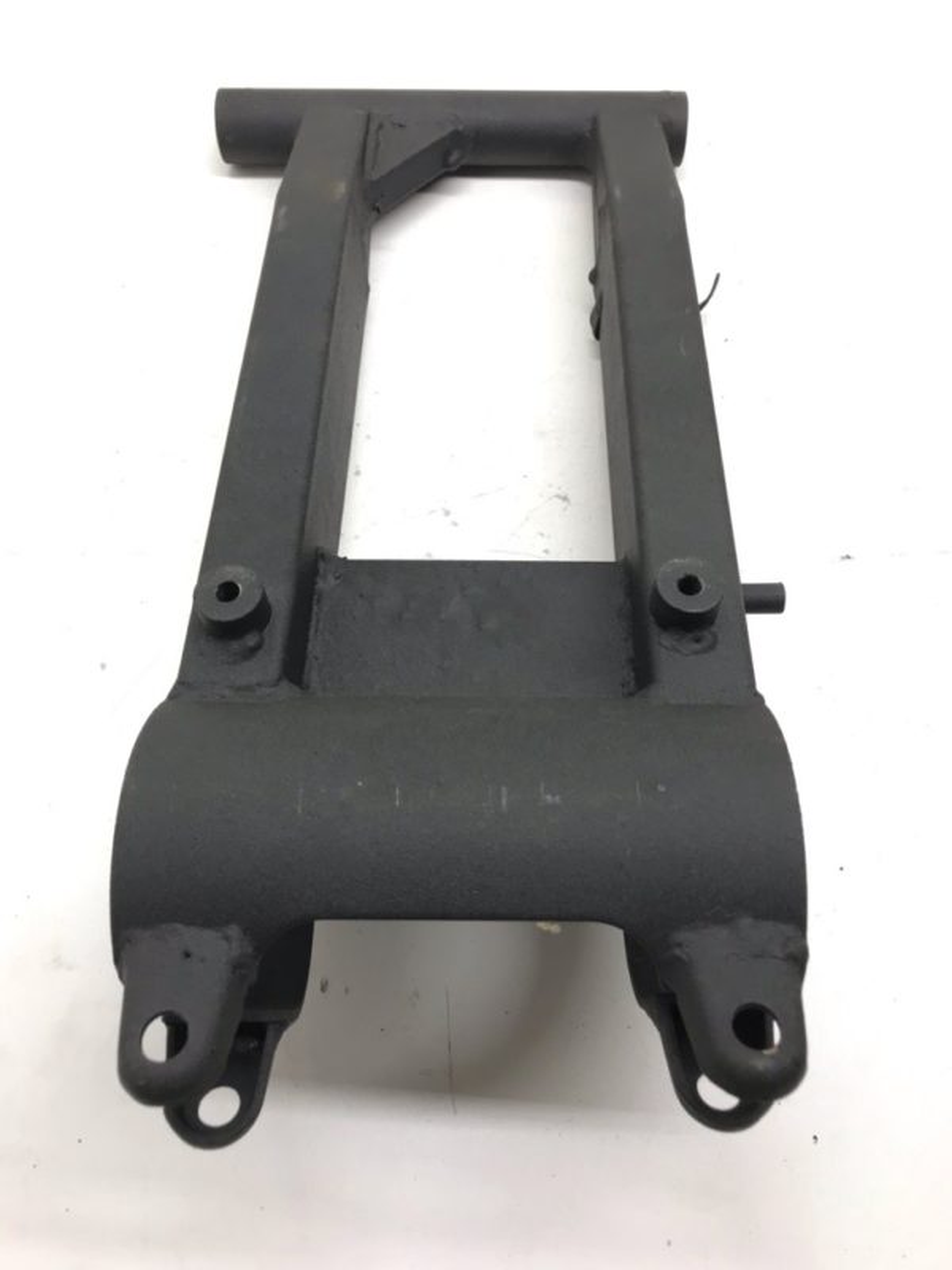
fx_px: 1027
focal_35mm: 28
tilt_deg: -68.6
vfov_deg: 63.4
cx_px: 476
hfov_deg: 49.7
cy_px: 635
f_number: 1.8
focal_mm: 3.99
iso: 32
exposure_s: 1/120
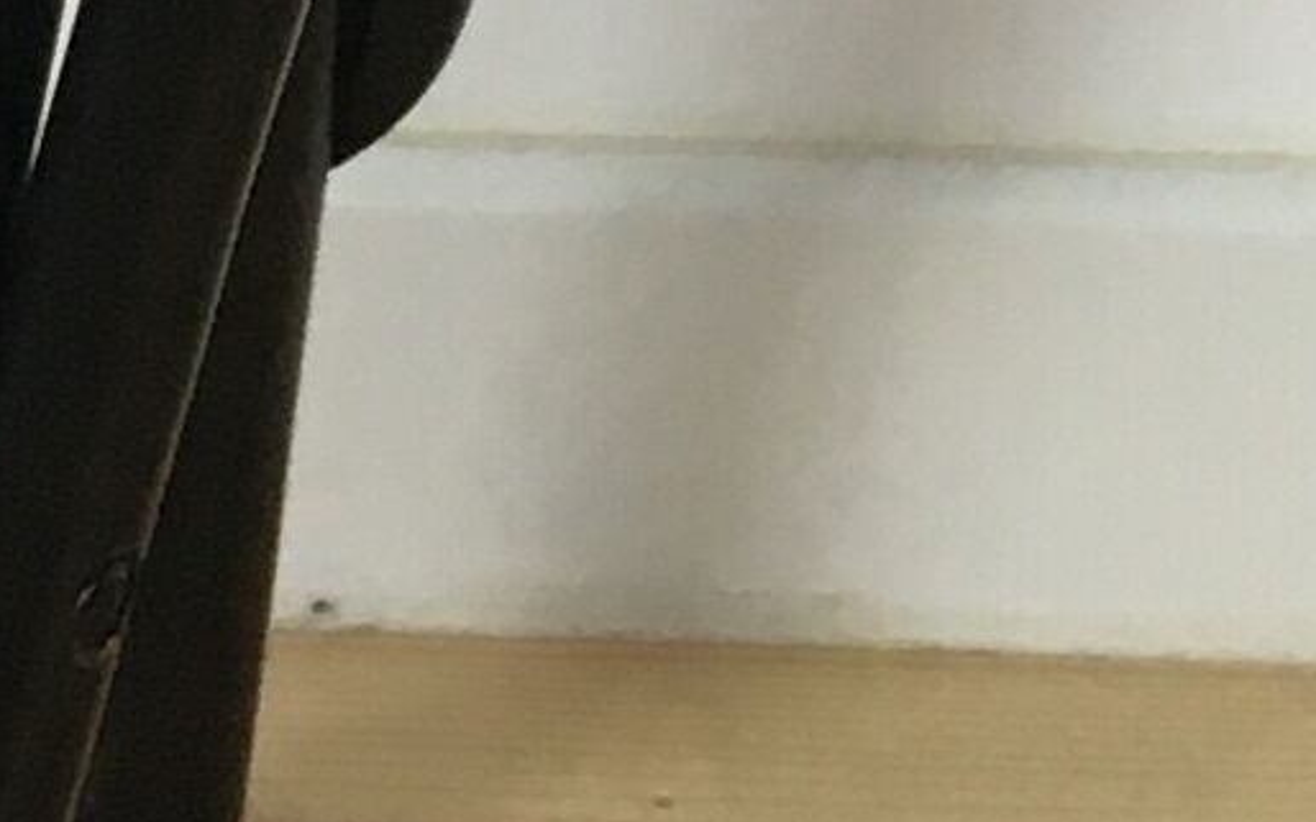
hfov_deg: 8.7
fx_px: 8642
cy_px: -2033
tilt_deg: -8.3
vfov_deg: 5.0
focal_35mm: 241
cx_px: 1262
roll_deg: +0.5
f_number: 2.2
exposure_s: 1/33
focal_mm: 4.15
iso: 32
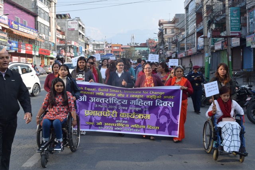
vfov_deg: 34.2
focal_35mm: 39
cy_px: 85
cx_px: 128
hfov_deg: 49.5
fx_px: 276
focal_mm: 26
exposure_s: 1/250
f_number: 8
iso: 200
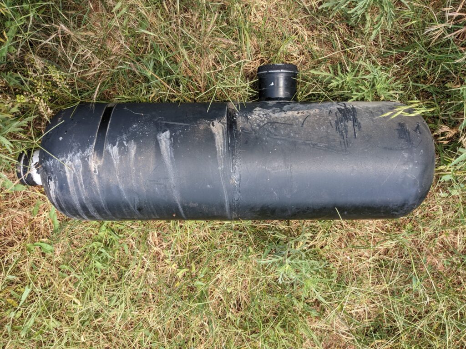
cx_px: 233
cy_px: 174
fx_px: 363
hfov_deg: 65.3
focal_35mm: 27
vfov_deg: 51.4
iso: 50
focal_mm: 4.38
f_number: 1.73
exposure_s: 1/340
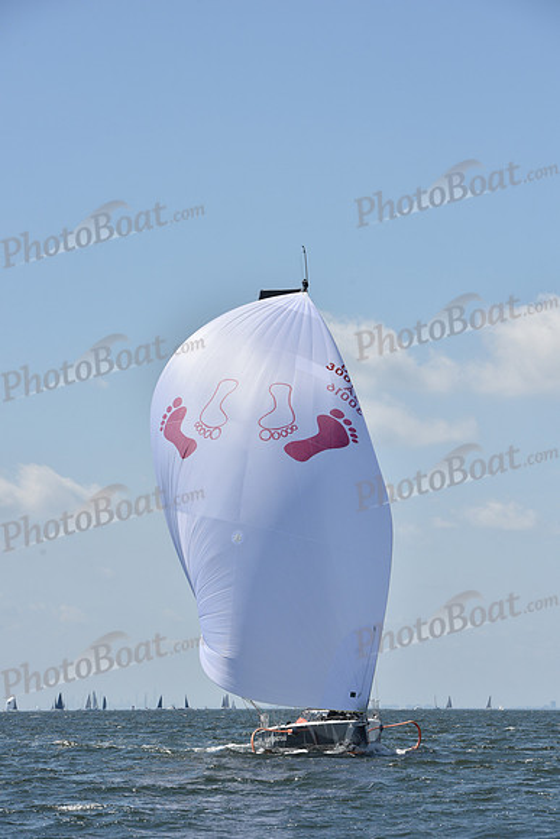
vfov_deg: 15.8
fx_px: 3031
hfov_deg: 10.6
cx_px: 280
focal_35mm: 130
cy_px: 420
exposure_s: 1/1250
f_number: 10
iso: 320
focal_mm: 130
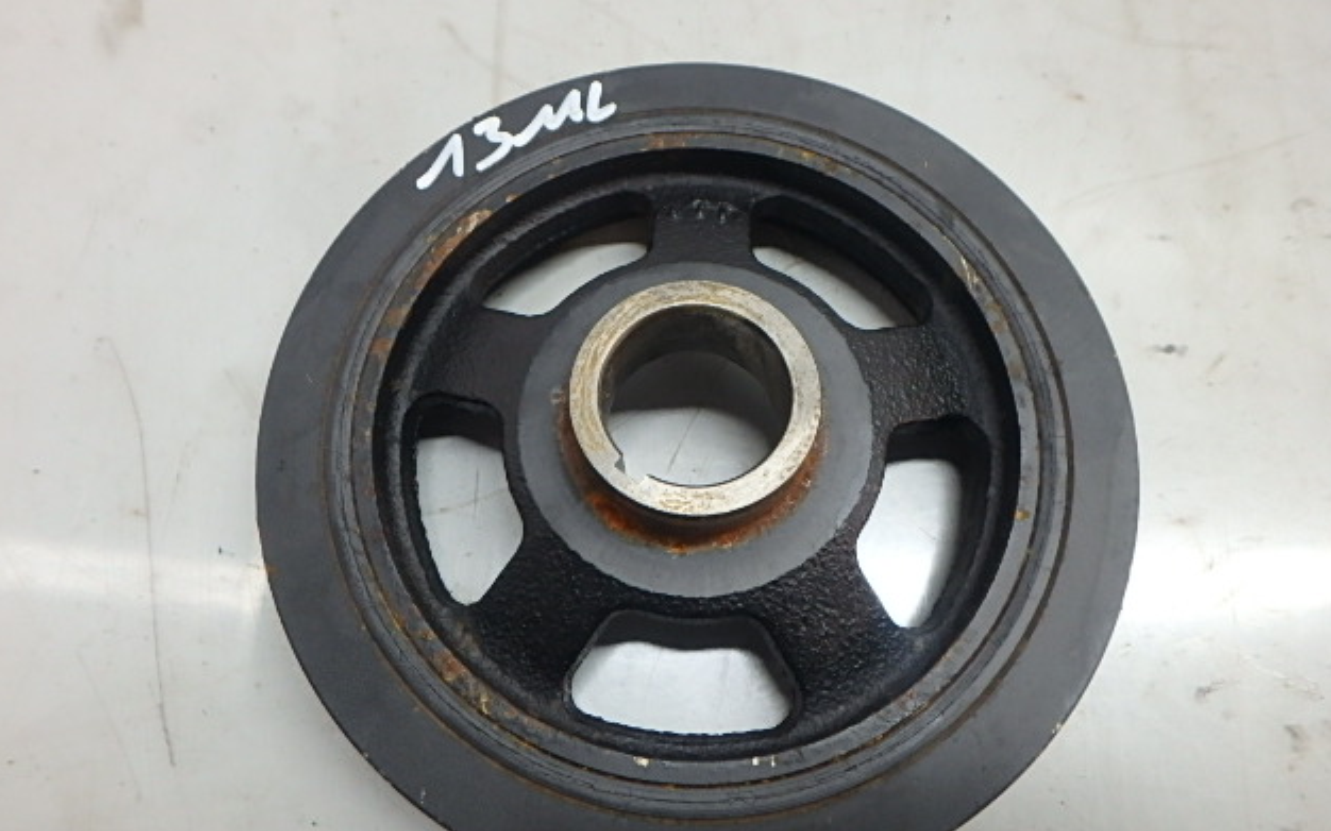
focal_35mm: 26
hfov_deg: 70.4
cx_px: 661
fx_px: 943
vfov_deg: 47.6
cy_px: 440
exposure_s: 1/30
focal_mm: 4.2
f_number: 3.9
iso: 320
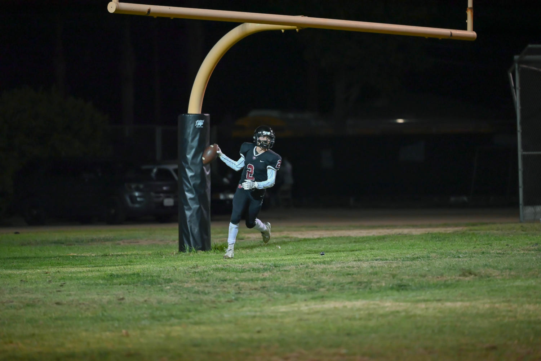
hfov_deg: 10.3
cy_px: 180
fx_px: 3007
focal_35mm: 200
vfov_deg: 6.9
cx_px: 270
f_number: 2.8
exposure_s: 1/1000
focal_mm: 200
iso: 4000
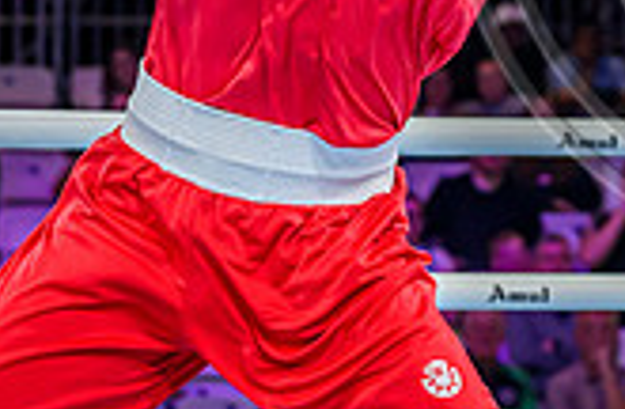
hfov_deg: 9.5
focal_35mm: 217
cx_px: 645
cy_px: -272
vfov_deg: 6.2
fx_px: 3746
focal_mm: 52
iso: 2000
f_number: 3.2
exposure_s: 1/1600
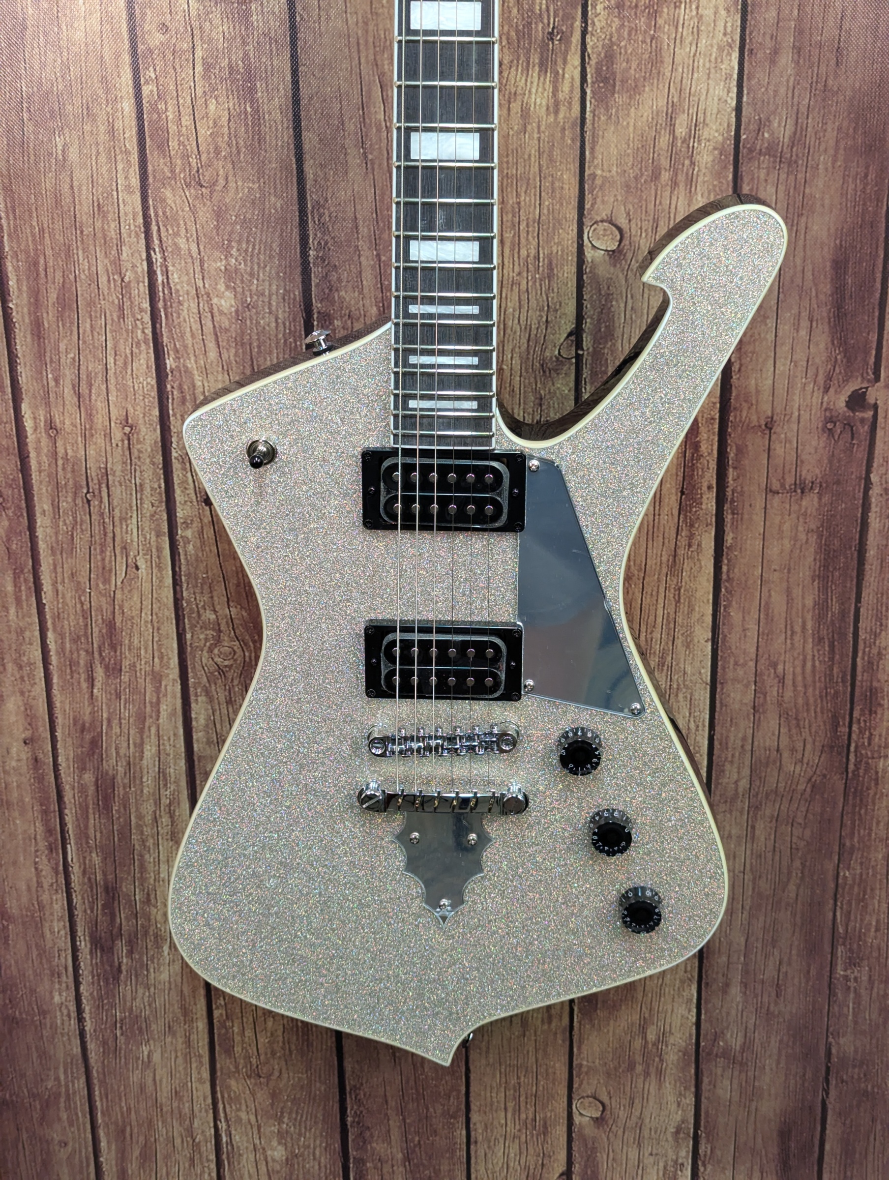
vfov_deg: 39.6
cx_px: 444
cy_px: 590
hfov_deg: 30.3
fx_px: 1639
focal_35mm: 48
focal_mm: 6.81
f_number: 1.85
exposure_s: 1/60
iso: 190
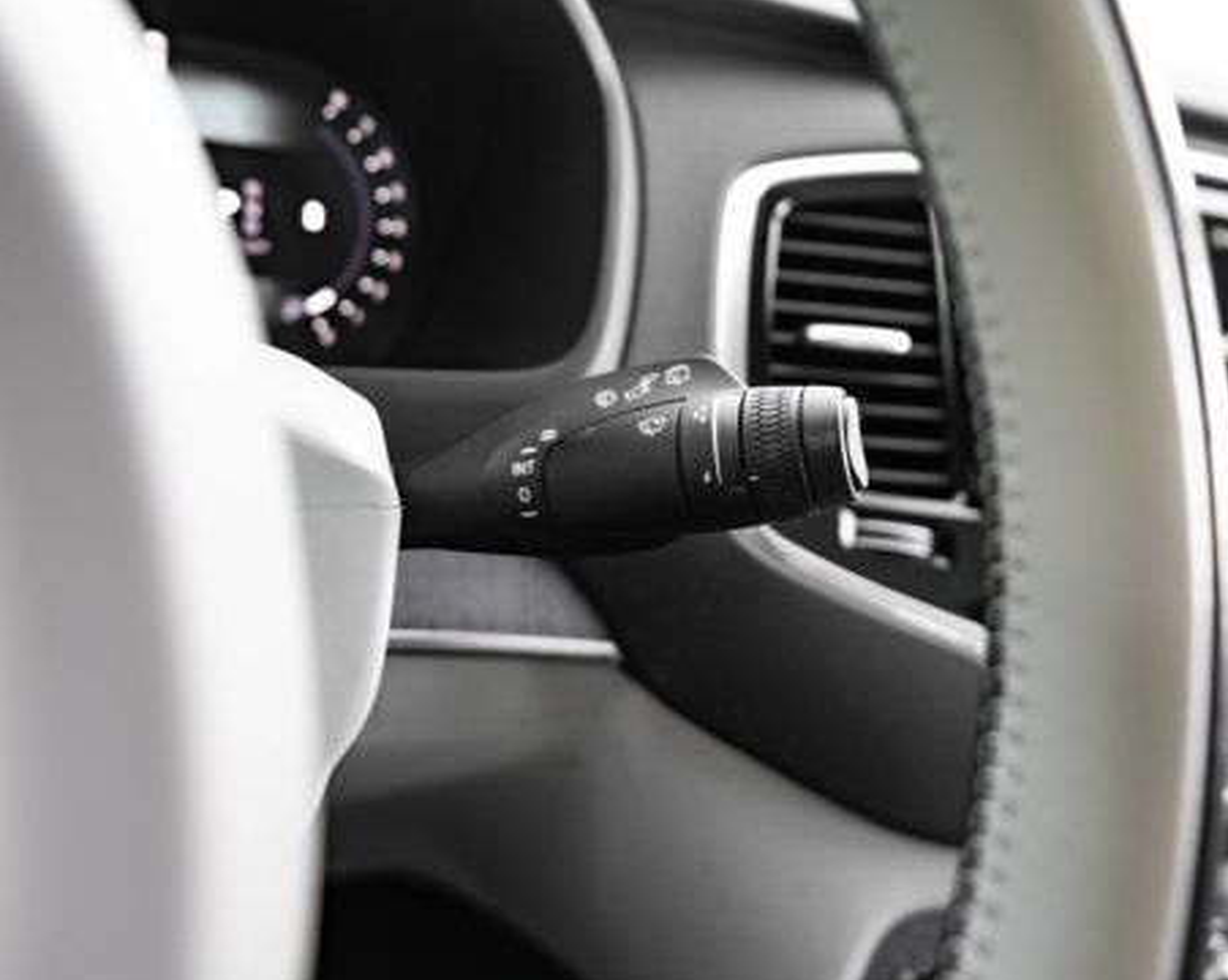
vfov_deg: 45.7
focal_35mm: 32
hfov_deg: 55.7
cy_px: 445
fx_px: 1162
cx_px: 629
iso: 640
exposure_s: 1/200
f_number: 2.8
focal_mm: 24
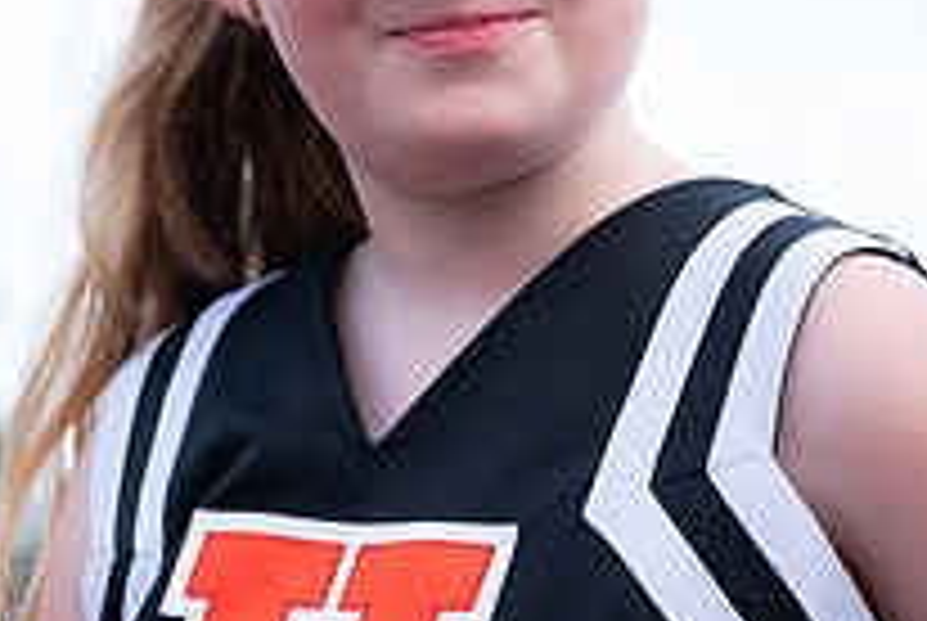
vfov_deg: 8.4
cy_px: 40
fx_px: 4203
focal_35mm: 163
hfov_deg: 12.6
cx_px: 346
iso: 640
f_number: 4
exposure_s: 1/640
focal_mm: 58
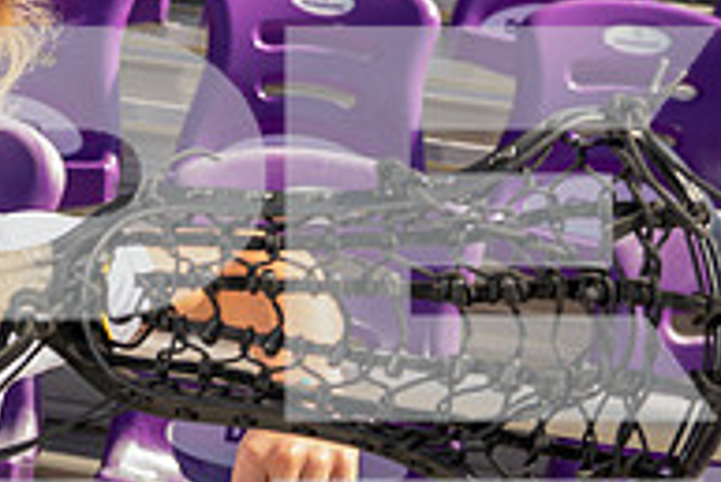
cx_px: -235
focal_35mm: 114
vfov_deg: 12.0
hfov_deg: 16.8
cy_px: 226
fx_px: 2285
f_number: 7.1
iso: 100
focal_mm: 38
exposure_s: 1/125
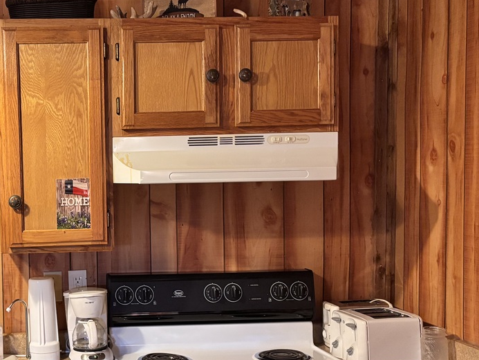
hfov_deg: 33.7
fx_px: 747
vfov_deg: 27.0
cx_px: 50
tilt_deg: -3.3
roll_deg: +1.5
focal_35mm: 54
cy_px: 206
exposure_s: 1/60
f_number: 1.6
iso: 400
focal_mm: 5.96
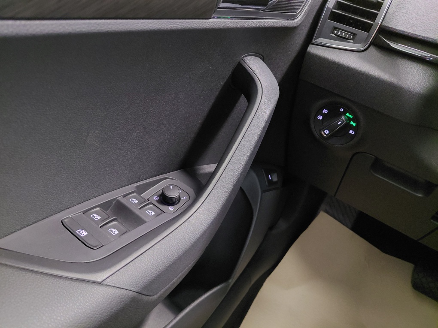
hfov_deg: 69.4
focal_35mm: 25
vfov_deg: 54.9
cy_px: 164
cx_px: 219
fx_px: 316
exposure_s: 1/25
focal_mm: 4.69
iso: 800
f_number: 1.8
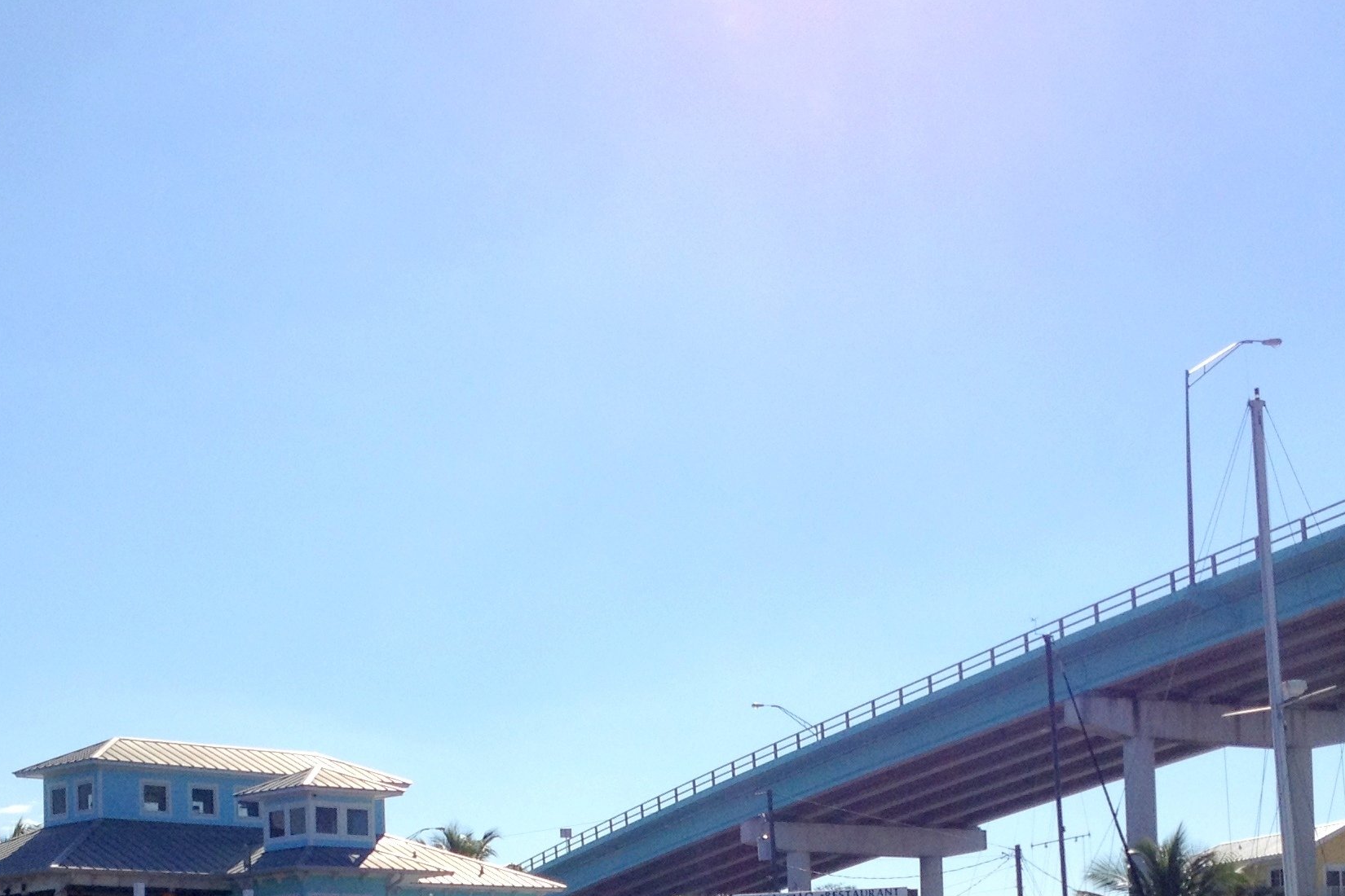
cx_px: 666
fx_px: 2690
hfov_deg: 28.1
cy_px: 955
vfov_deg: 18.3
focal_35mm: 72
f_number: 2.4
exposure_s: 1/3690
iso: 50
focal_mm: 4.28
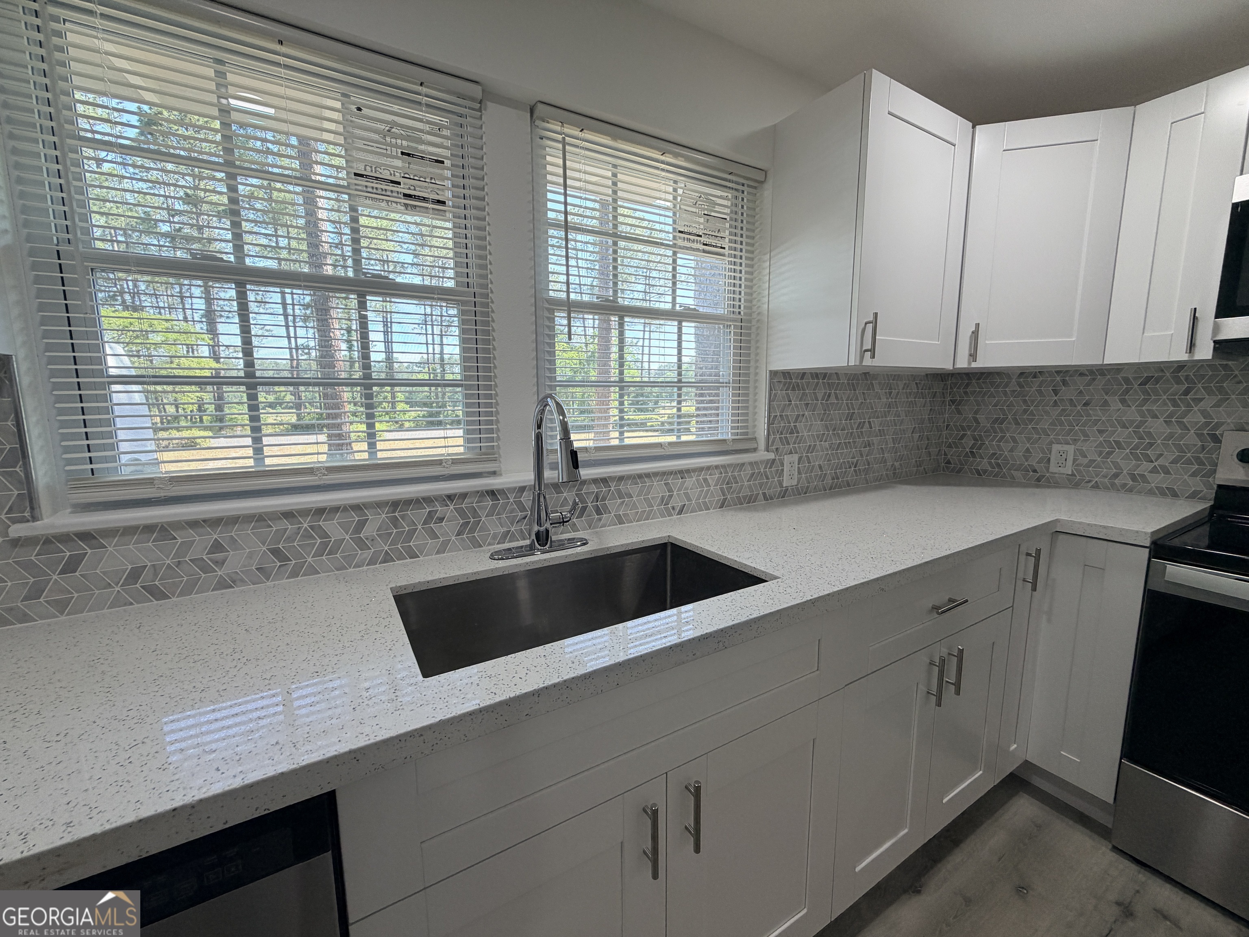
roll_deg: +1.2
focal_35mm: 14
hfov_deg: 102.1
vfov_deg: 85.7
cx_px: 624
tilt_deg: -7.0
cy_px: 468
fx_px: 505
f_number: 2.2
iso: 100
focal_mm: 2.22
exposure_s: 1/121
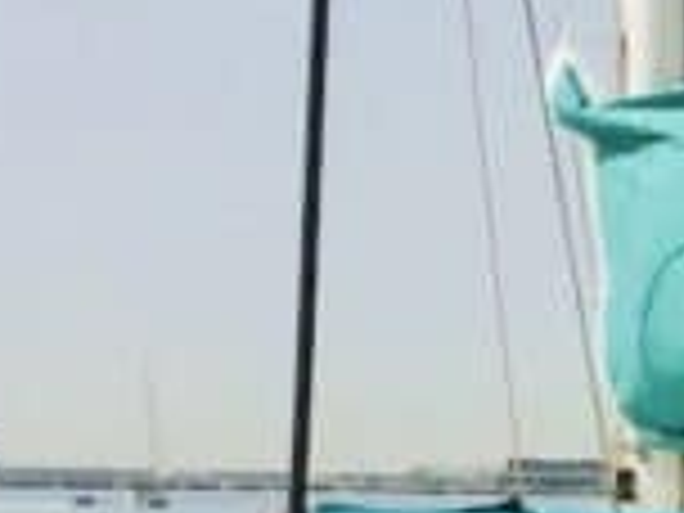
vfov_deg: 7.3
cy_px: 1102
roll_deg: -1.0
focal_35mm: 195
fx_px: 3853
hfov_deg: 9.2
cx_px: 1588
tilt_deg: -9.0
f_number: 2.2
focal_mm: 4.15
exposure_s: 1/4566
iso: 32
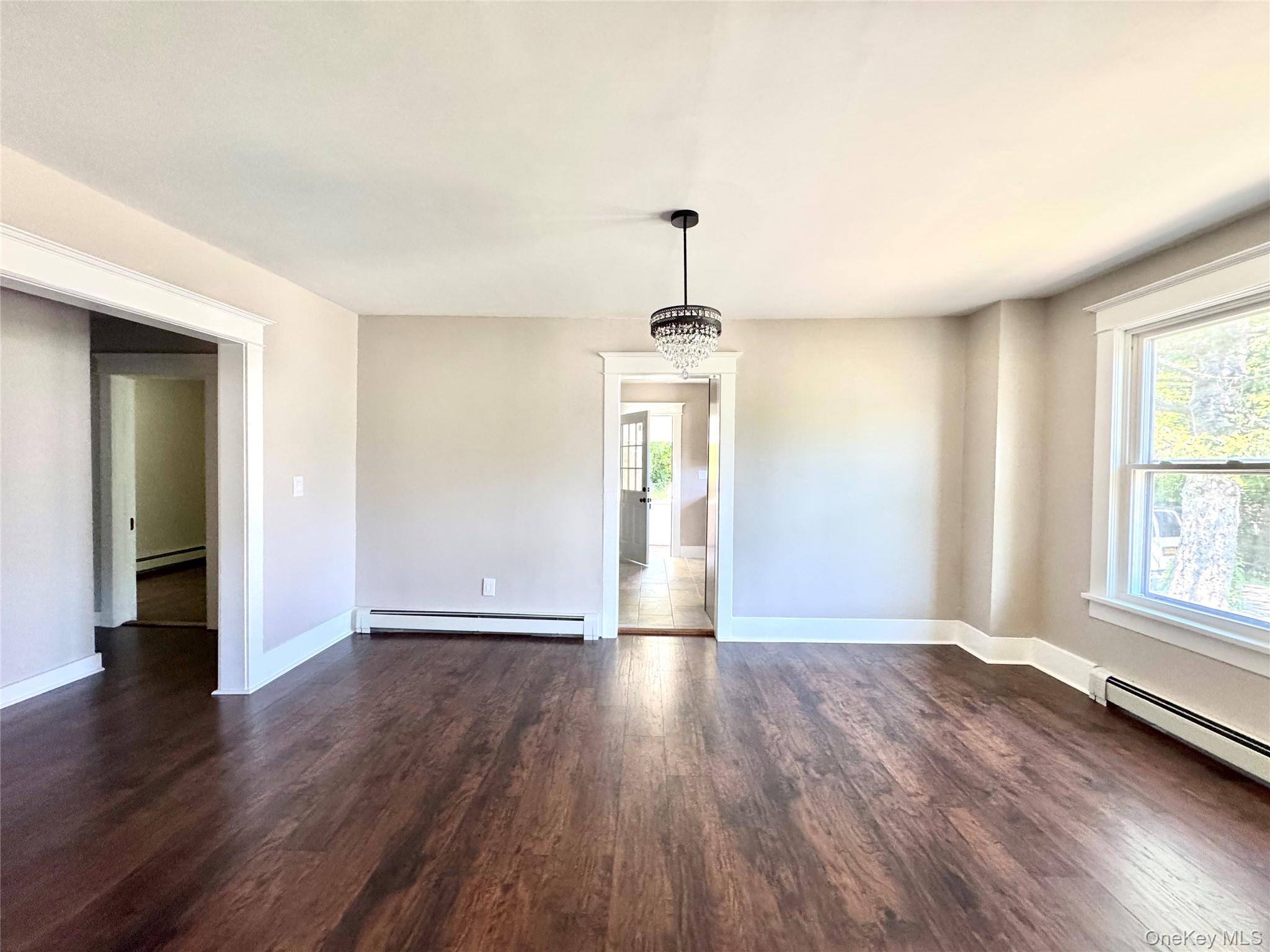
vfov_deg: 85.7
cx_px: 635
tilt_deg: -2.1
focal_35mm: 14
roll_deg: -0.7
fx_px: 514
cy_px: 476
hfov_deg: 102.1
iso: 320
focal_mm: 2.22
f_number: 2.2
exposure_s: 1/99
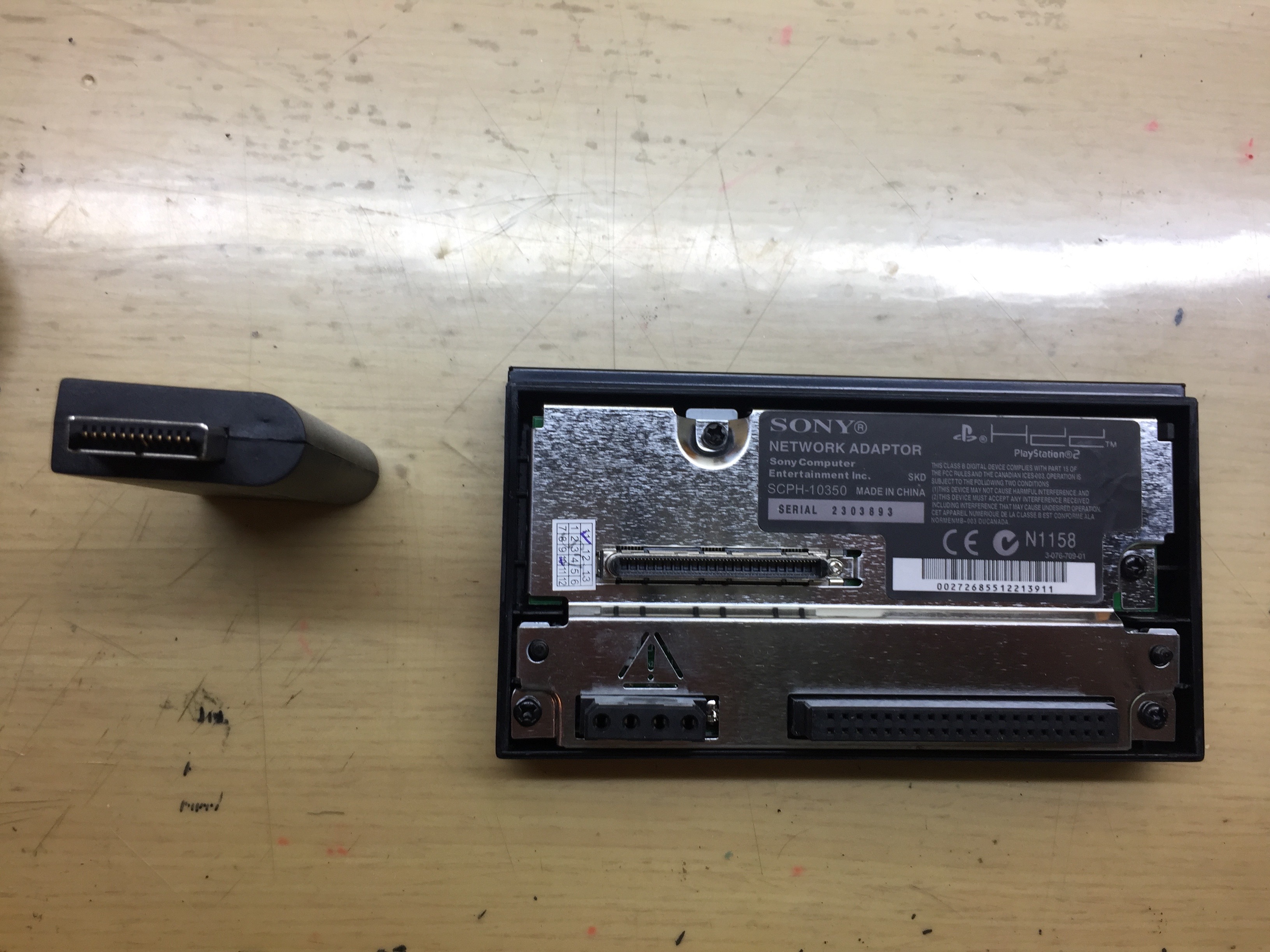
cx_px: 635
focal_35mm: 29
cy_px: 476
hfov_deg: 61.7
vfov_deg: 48.2
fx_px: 1064
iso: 40
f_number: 2.2
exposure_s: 1/60
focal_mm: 4.15
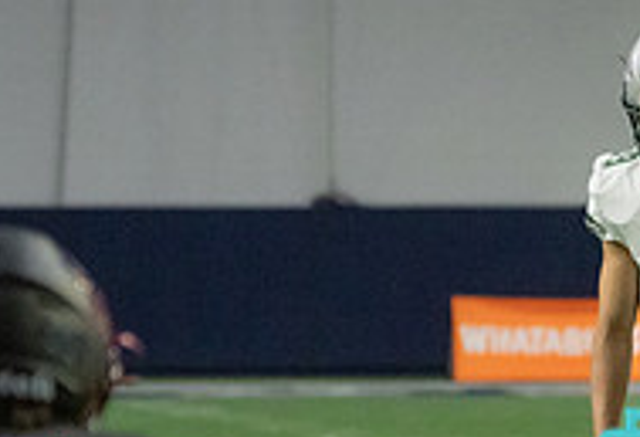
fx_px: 10852
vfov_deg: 2.3
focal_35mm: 606
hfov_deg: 3.4
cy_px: 505
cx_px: 679
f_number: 5.6
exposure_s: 1/1000
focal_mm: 173
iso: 12800
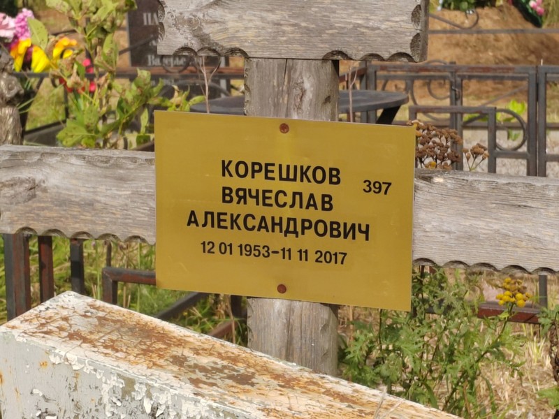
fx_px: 1631
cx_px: 280
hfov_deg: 19.4
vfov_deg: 14.6
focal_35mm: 101
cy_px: 210
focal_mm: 5.52
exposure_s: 1/1000
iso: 100
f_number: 1.9
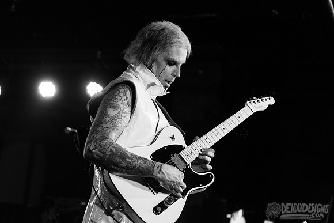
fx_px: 650
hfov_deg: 28.8
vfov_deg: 19.5
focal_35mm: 70
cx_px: 167
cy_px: 112
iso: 2000
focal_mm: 70
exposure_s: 1/200
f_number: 3.5
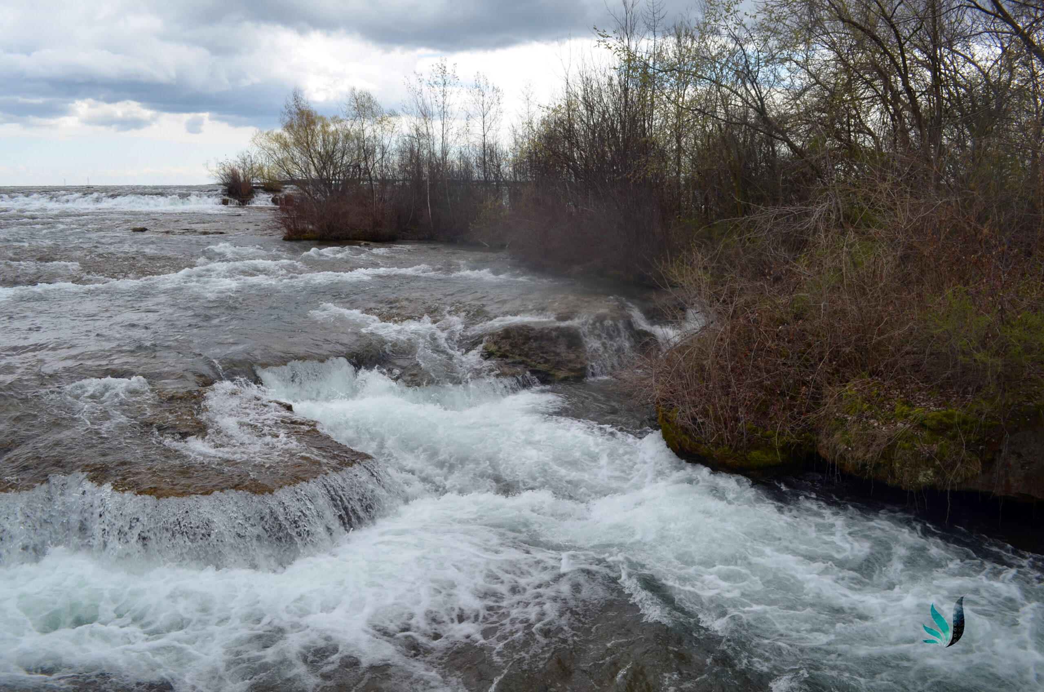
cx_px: 522
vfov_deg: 47.7
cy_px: 346
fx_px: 781
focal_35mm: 27
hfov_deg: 67.5
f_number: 7.1
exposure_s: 1/200
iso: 100
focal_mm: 18
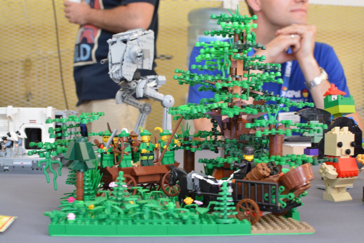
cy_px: 122
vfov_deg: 25.8
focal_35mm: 52
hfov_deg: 37.8
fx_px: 531
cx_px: 182
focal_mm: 35
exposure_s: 1/10
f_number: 8
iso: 800
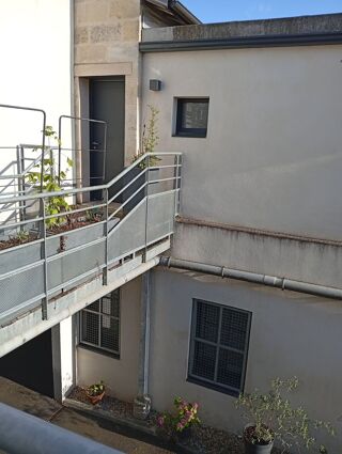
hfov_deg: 51.5
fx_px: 355
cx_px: 171
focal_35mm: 27
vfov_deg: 65.2
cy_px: 227
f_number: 1.8
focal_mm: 3.98
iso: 50
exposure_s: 1/326
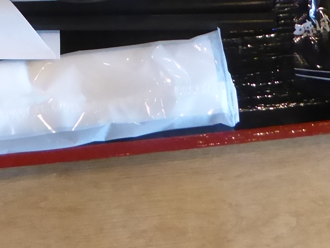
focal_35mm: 85
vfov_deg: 15.9
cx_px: 65
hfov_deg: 22.7
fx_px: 810
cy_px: -129
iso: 800
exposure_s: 1/30
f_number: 3.3
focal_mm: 4.3
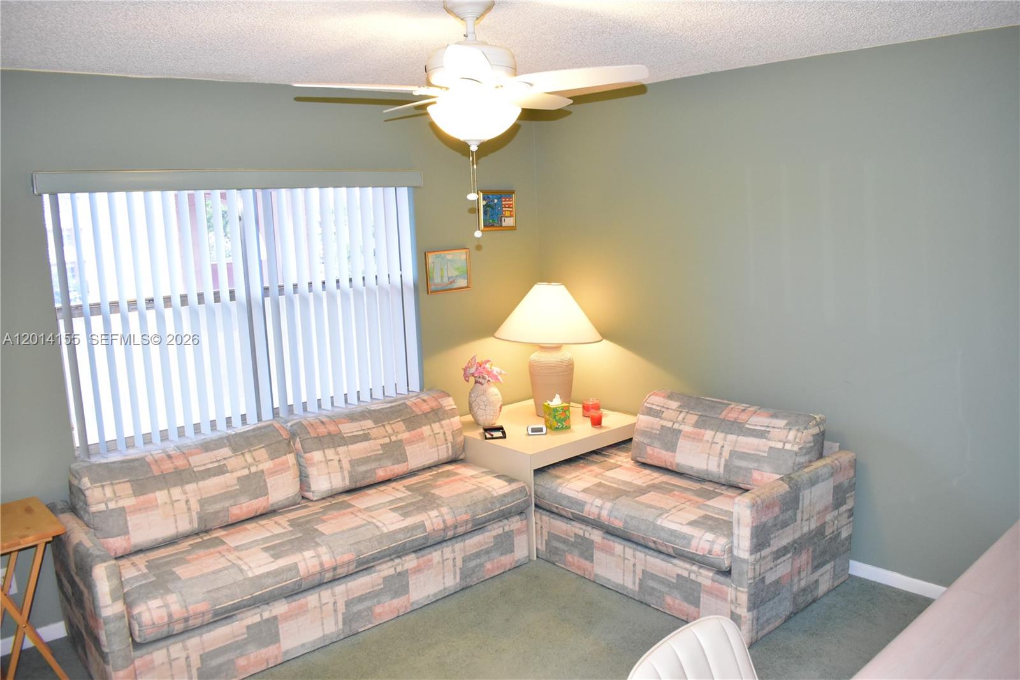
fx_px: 765
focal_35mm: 27
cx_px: 510
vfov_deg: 47.9
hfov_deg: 67.4
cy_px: 340
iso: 2000
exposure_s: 1/60
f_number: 5
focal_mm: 18
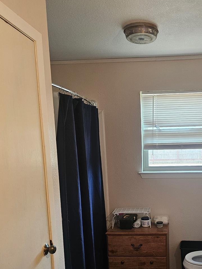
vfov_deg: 48.6
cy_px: 194
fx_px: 288
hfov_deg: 37.5
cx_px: 157
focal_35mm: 37
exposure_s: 1/120
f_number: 1.7
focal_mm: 6.3
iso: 250
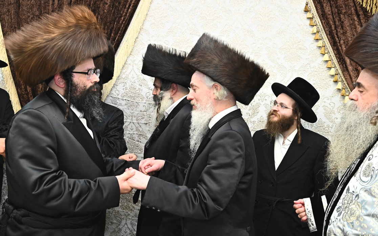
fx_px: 474
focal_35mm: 46
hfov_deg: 43.3
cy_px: 119
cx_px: 150
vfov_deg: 28.0
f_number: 5
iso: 2000
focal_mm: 36
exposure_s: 1/200
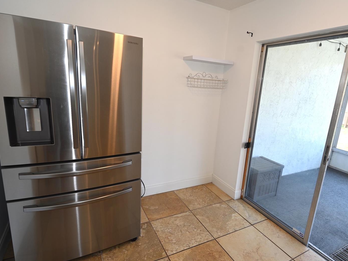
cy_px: 132
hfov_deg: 79.9
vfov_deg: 64.5
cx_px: 192
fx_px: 207
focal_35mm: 21
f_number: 4.5
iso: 200
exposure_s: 1/80
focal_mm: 18.5
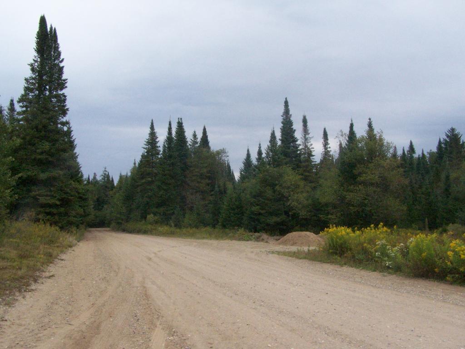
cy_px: 174
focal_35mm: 38
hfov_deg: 49.0
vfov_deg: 37.7
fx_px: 510
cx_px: 232
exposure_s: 1/1250
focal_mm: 6.3
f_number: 5.6
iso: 400
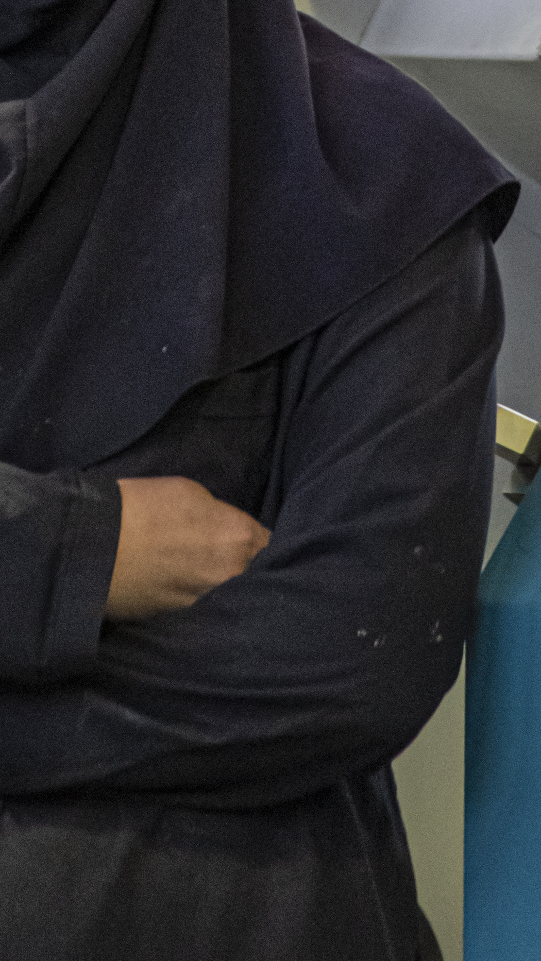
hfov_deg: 1.6
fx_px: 19393
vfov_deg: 2.8
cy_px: -391
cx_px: -20
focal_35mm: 761
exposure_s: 1/125
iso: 2200
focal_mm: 155
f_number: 5
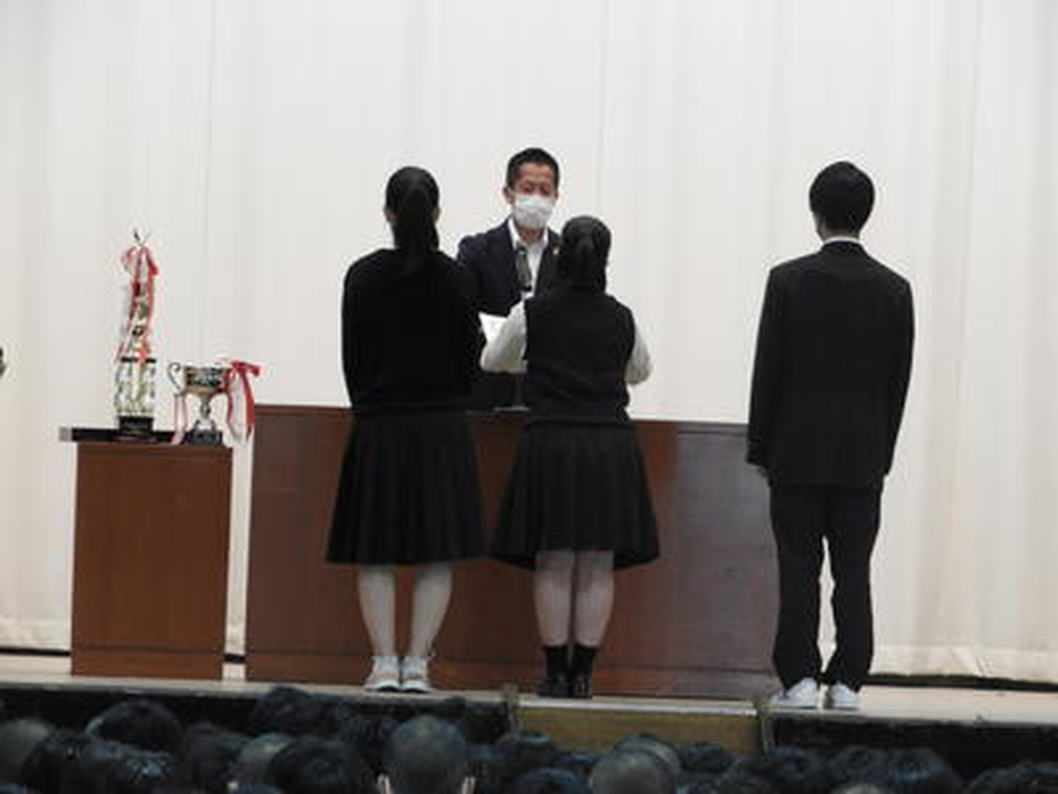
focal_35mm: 330
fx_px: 10086
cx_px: 529
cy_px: 397
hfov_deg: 6.0
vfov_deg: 4.5
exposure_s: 1/30
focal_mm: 59.1
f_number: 5.5
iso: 500
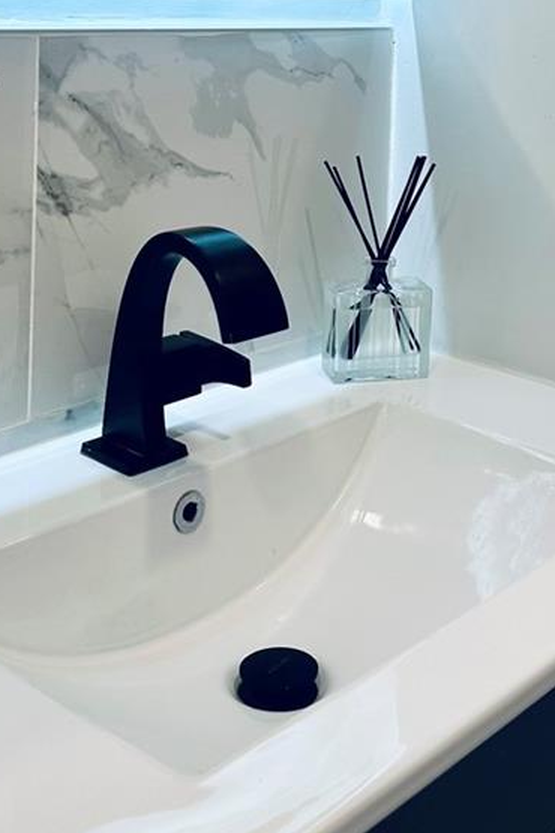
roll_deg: -2.7
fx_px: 1249
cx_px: 392
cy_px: 78
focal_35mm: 54
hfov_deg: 24.9
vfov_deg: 34.7
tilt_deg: -4.0
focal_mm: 6.86
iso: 80
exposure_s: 1/253
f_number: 1.78
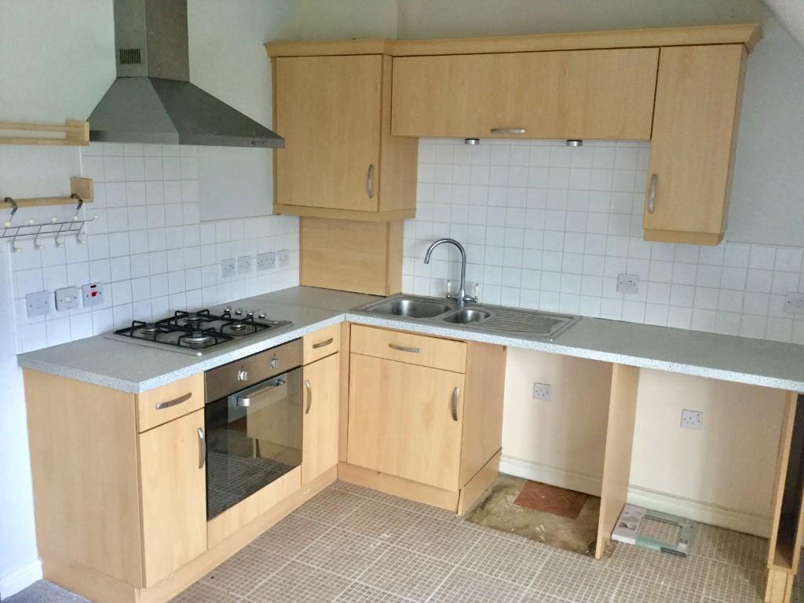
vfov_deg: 45.4
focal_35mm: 31
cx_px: 402
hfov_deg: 58.4
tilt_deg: -10.4
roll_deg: -2.9
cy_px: 302
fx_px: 720
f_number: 2.4
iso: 100
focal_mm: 3.3
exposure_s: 1/33
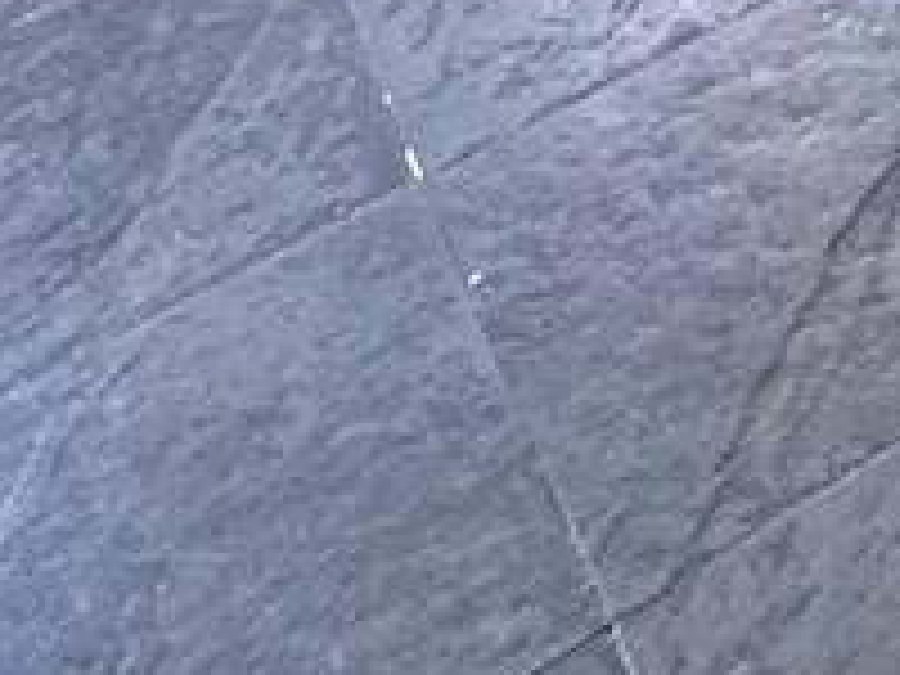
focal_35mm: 101
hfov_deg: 11.2
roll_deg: -1.2
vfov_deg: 9.8
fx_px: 2626
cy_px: -1521
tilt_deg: -14.7
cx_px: 2732
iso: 160
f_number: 2.2
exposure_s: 1/60
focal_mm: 2.22
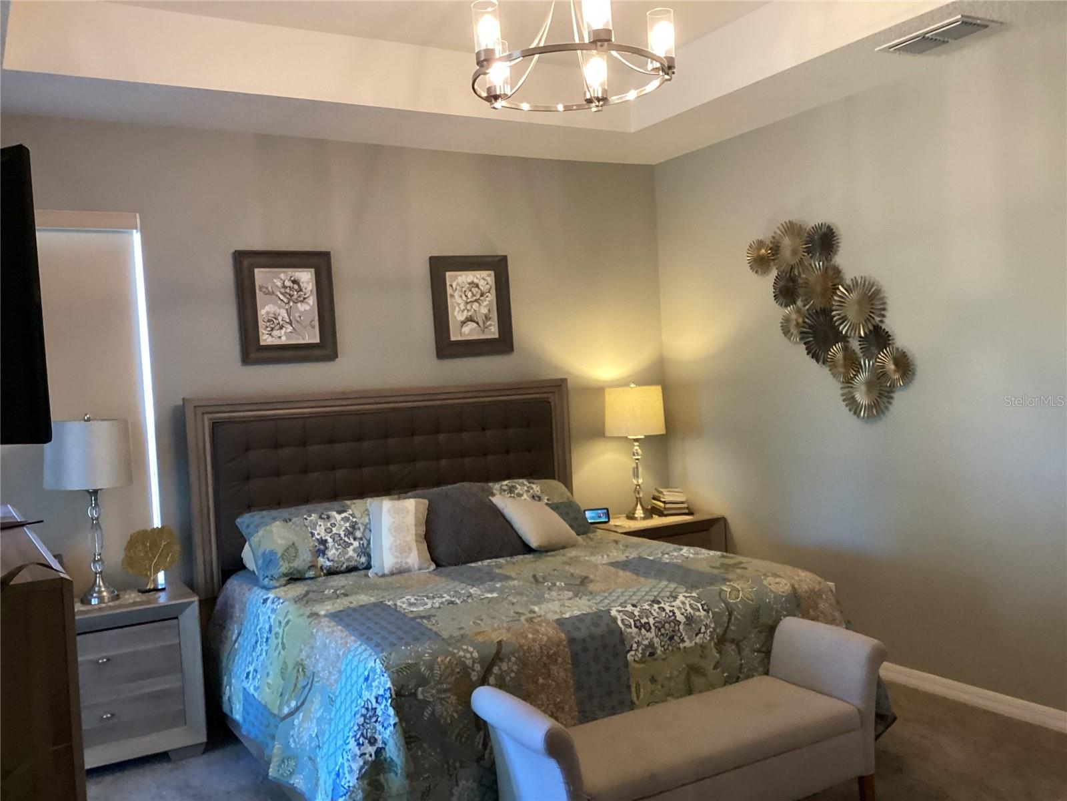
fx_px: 956
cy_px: 400
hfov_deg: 58.4
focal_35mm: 31
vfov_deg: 45.4
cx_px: 534
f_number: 2.4
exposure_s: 1/60
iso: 400
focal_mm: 3.3
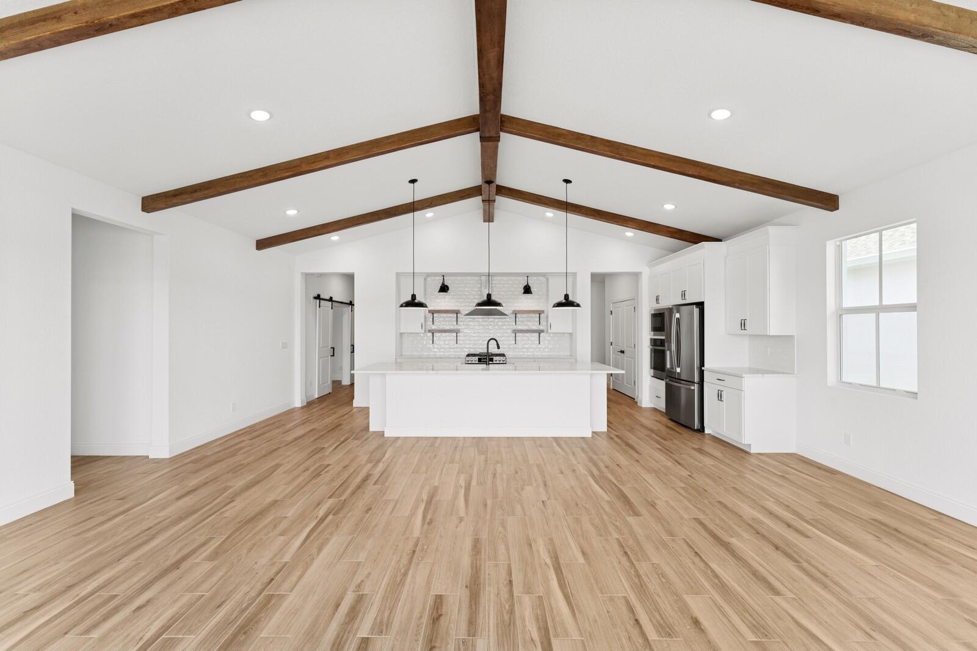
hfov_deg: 104.3
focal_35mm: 14
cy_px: 326
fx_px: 380
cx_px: 488
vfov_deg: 81.2
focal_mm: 14
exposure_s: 1/40
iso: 160
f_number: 8
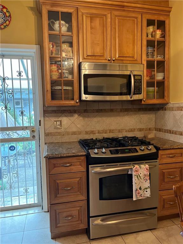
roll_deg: +1.5
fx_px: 183
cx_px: 92
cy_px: 122
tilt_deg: -6.5
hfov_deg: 53.1
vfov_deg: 67.3
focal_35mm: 26
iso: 400
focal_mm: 5.1
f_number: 1.6
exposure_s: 1/60
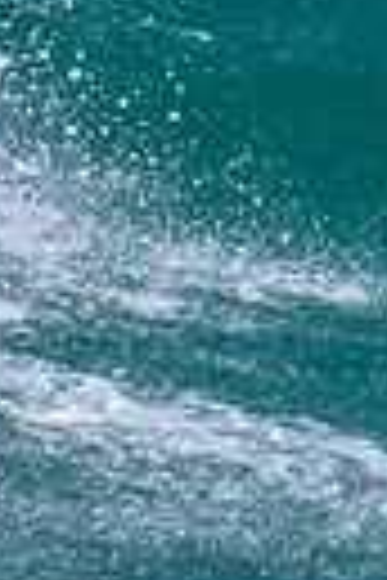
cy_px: 213
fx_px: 78652
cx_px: -1041
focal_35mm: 4878
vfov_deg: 0.4
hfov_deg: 0.3
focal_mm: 800
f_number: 16
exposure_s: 1/2000
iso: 900
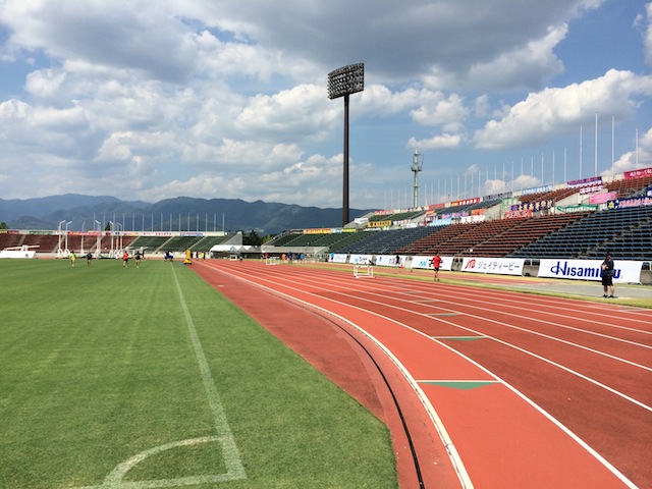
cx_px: 326
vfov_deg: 46.8
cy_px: 244
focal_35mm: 30
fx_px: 565
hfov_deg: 60.0
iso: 40
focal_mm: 4.12
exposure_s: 1/3425
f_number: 2.2
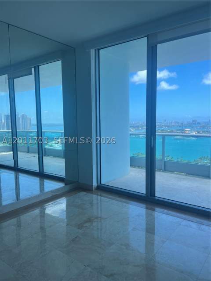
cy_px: 140
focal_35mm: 26
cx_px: 106
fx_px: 211
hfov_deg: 53.1
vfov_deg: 67.3
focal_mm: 5.7
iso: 50
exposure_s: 1/1079
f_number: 1.5
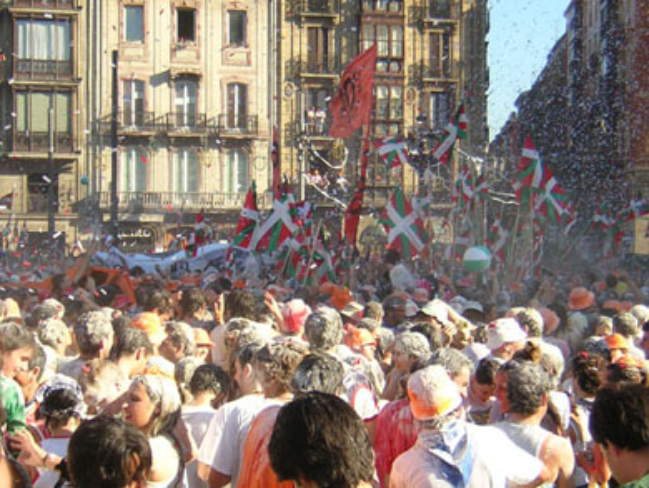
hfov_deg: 27.8
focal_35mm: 70
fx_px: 1313
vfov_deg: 21.0
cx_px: 324
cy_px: 244
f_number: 3.6
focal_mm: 9.1
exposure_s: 1/250
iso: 100
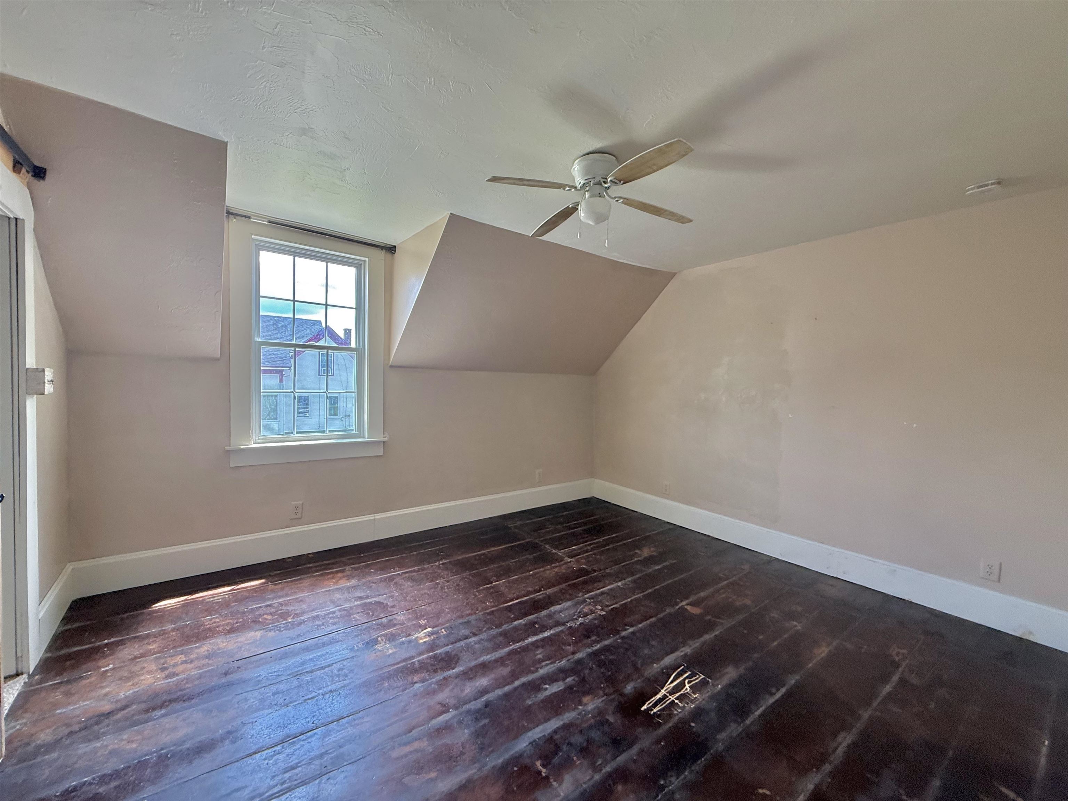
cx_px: 534
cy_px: 400
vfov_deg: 85.7
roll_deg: -1.3
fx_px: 432
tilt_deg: -1.3
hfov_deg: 102.1
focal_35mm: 14
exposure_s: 1/99
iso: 200
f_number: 2.2
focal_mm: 2.22
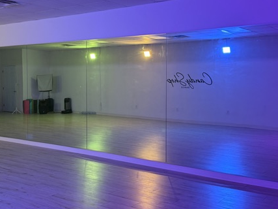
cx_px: 132
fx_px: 361
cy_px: 91
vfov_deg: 32.1
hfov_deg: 42.1
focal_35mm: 45
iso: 320
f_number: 1.78
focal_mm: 6.76
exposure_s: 1/120
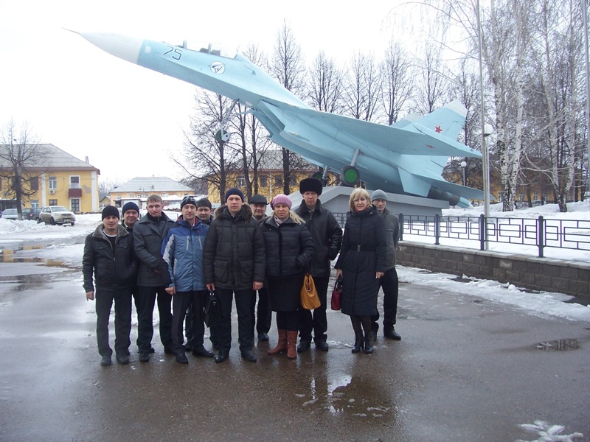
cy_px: 221
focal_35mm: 34
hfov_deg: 54.0
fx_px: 580
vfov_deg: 41.8
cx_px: 295
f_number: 2.7
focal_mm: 5.6
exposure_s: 1/350
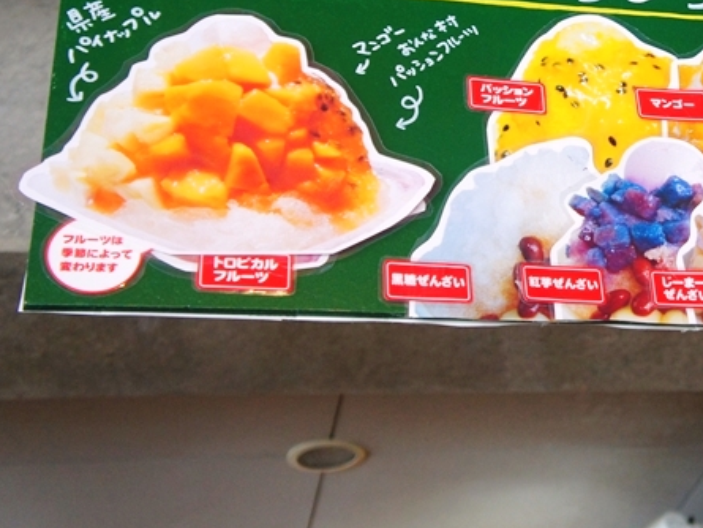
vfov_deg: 20.8
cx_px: 603
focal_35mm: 70
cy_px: 116
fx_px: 1419
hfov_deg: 27.0
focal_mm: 27
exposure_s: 1/160
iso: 1000
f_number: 4
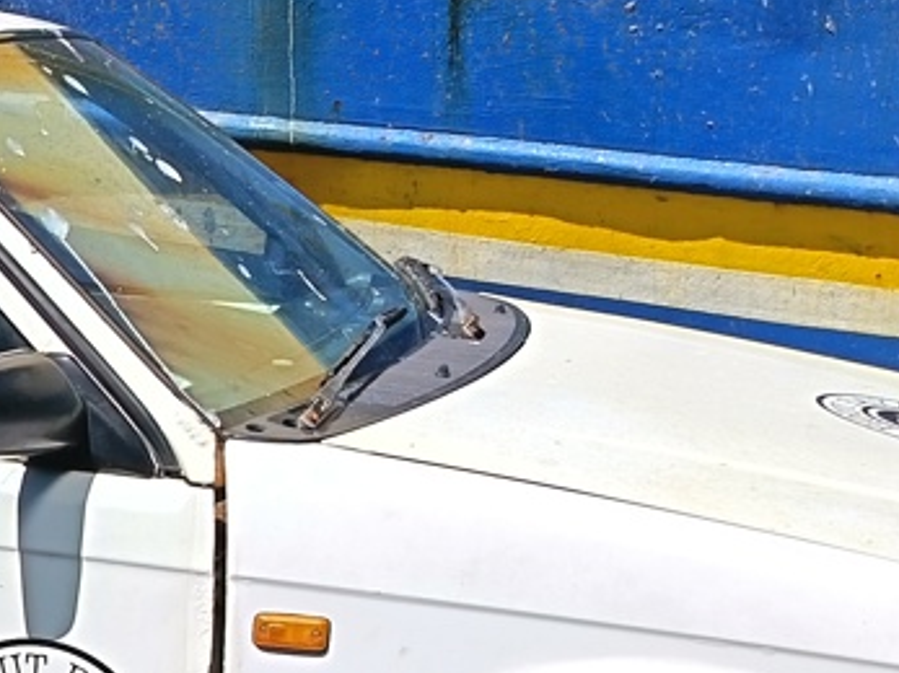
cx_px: -199
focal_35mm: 83
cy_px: 779
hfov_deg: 21.7
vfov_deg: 17.1
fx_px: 2155
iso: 100
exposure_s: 1/1068
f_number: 1.75
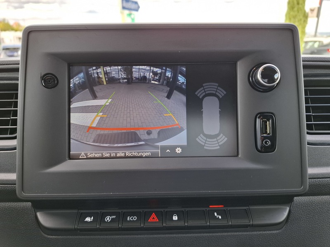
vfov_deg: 58.9
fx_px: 219
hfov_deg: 73.9
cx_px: 165
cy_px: 124
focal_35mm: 23
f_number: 1.8
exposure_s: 1/100
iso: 80
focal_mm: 5.54
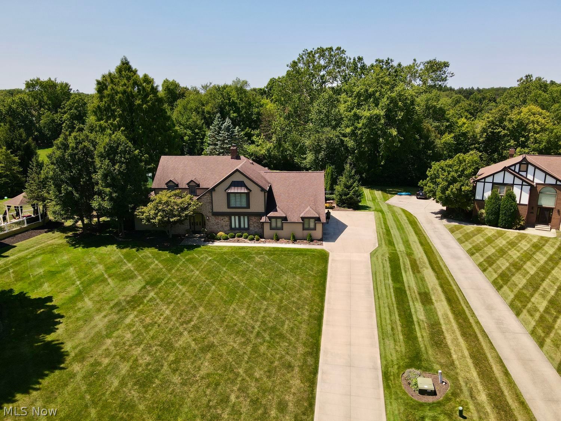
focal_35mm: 24
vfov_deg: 56.8
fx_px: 389
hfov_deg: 71.6
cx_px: 280
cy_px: 210
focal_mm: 4.5
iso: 100
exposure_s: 1/40
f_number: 2.8
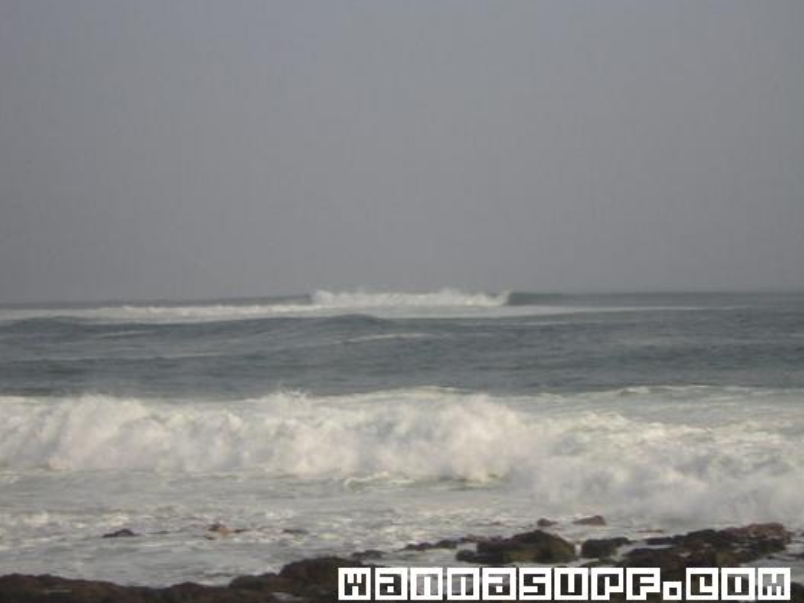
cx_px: 394
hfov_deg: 17.4
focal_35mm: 113
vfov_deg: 13.1
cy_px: 305
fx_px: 2625
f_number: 4.7
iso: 50
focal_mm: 14.1
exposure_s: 1/590
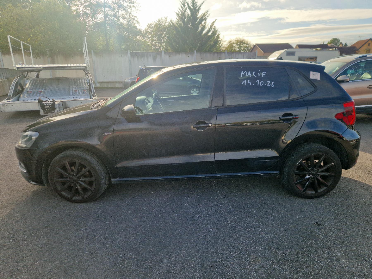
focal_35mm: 23
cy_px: 140
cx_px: 186
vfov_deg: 58.9
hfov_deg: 73.9
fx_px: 247
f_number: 1.8
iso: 50
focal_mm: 5.4
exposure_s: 1/714
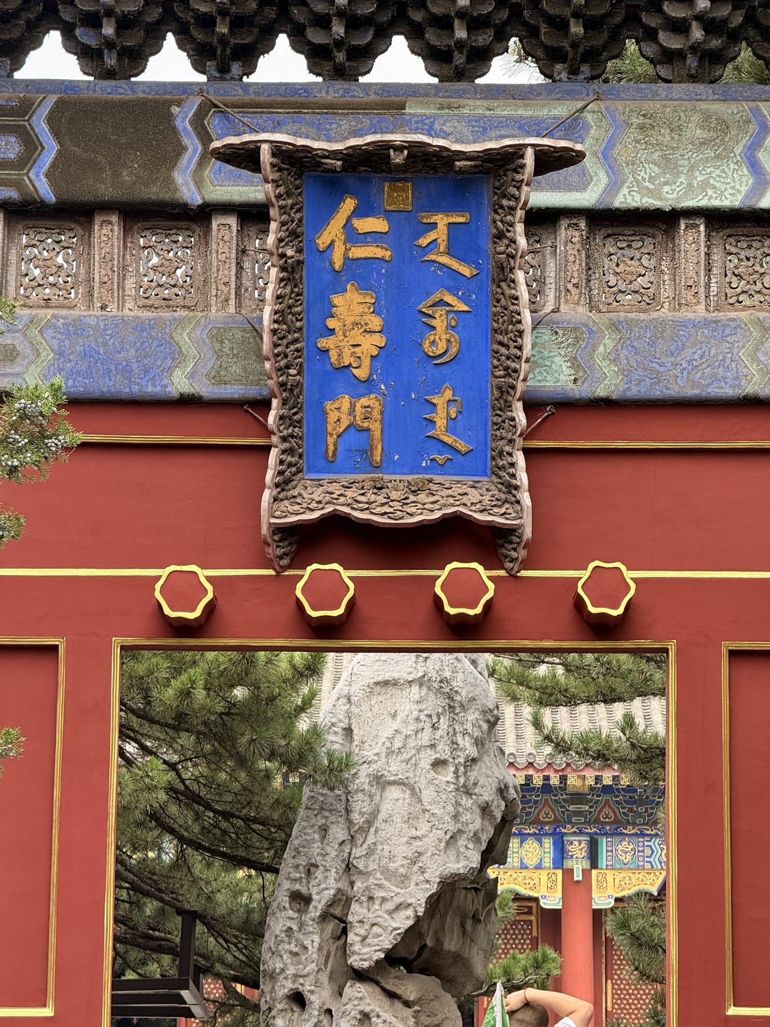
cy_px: 514
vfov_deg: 16.3
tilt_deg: +11.7
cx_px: 385
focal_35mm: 121
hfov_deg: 12.2
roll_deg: -0.6
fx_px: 3589
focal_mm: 15.66
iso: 64
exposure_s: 1/101
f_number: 2.8
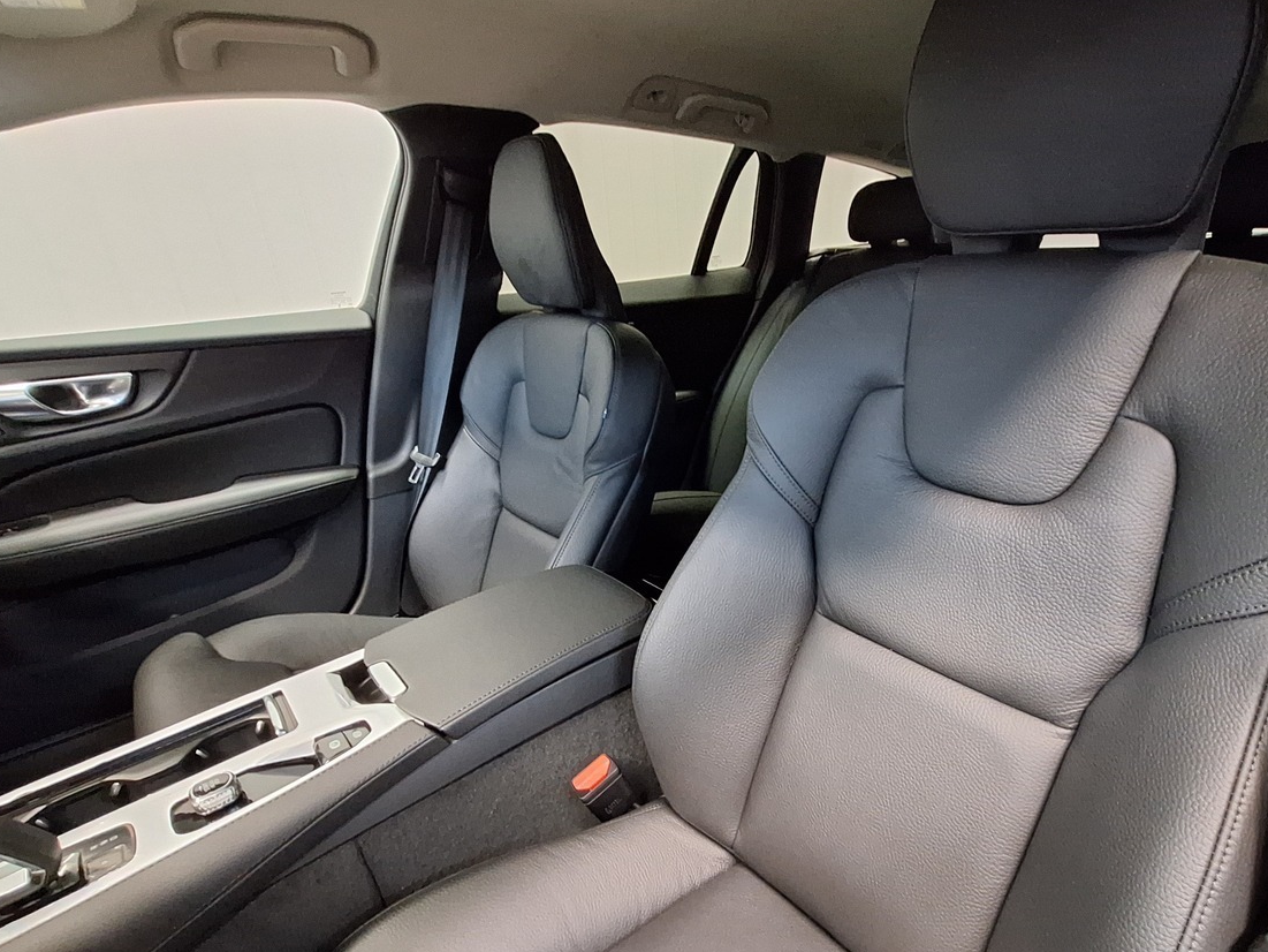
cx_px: 739
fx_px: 623
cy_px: 556
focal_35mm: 17
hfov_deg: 90.2
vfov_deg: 74.2
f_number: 2.2
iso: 640
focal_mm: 1.74
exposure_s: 1/20
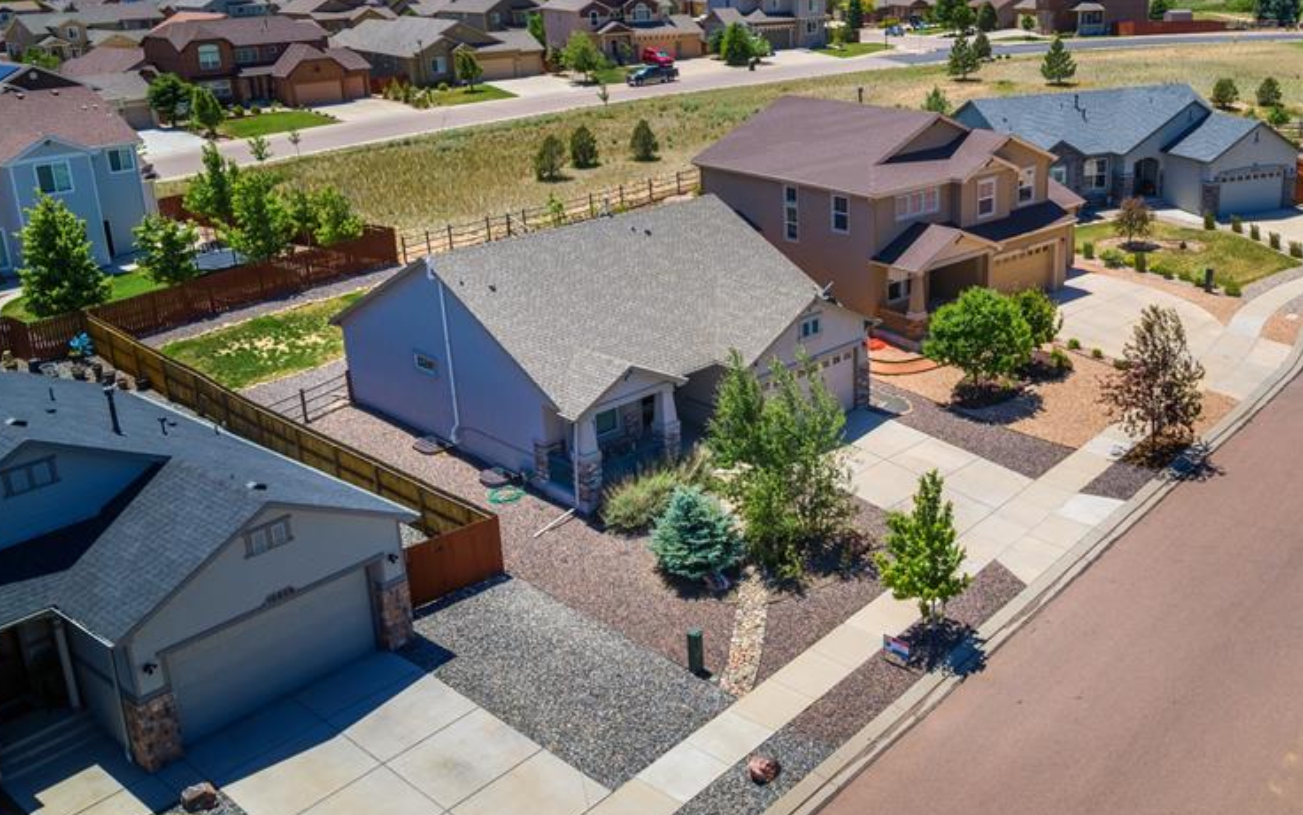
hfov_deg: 55.7
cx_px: 852
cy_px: 307
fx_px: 1207
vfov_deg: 37.1
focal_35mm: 34
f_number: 8
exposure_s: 1/100
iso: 100
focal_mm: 16
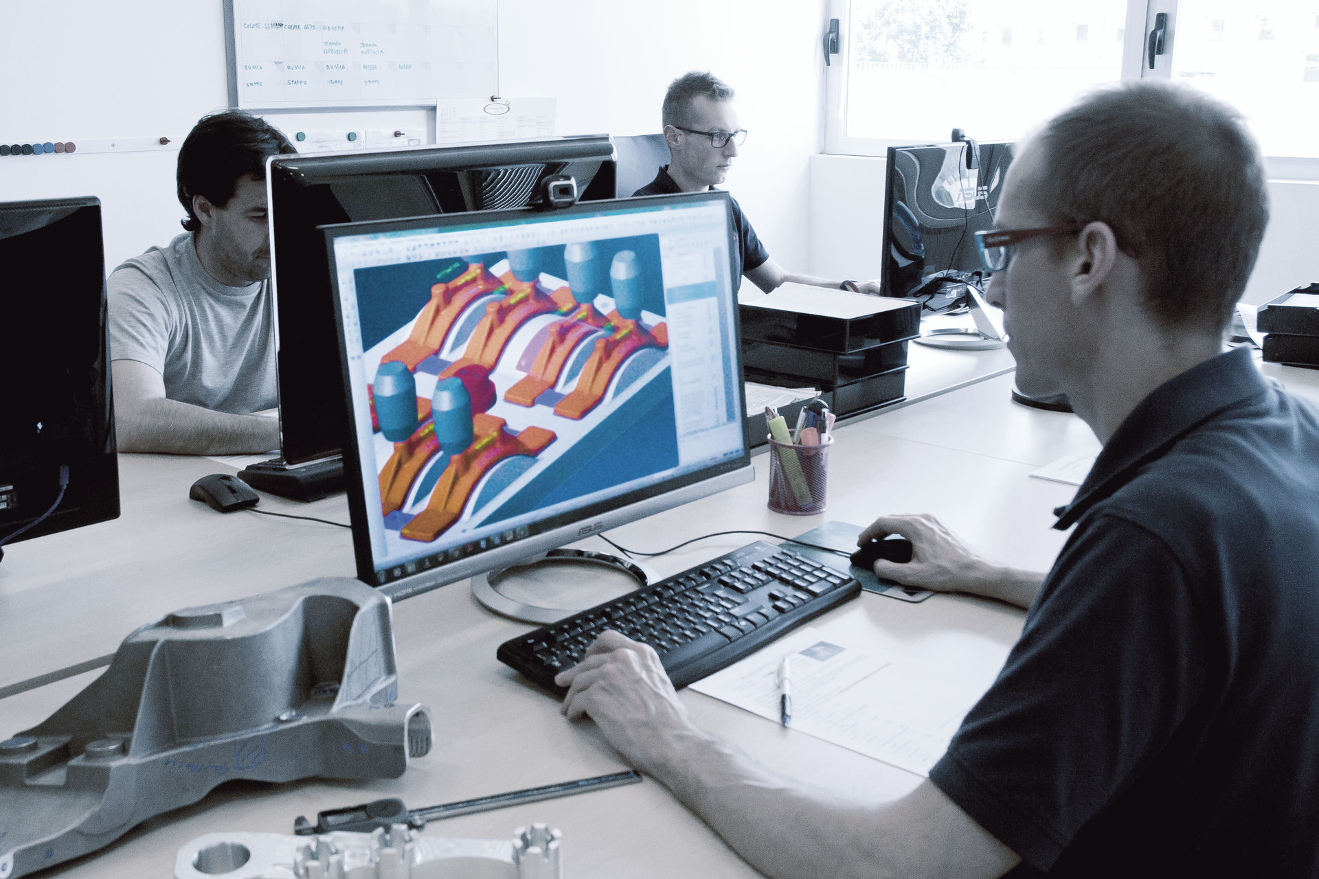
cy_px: 440
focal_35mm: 36
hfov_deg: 53.1
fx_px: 1319
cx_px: 660
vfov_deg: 36.9
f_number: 7.1
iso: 800
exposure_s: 1/200
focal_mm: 24
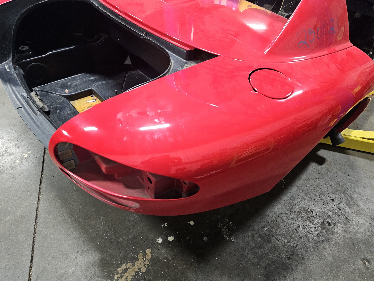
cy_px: 140
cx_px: 187
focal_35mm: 23
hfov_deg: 73.9
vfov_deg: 58.9
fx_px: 248
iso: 800
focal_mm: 6.3
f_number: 1.7
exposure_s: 1/120
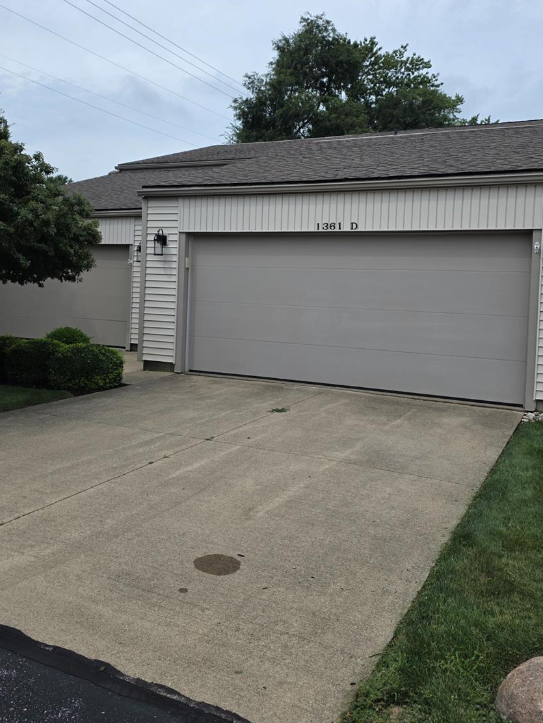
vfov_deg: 57.9
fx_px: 648
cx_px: 299
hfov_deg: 45.4
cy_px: 293
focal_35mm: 31
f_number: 1.7
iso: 80
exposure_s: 1/7944
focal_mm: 6.3
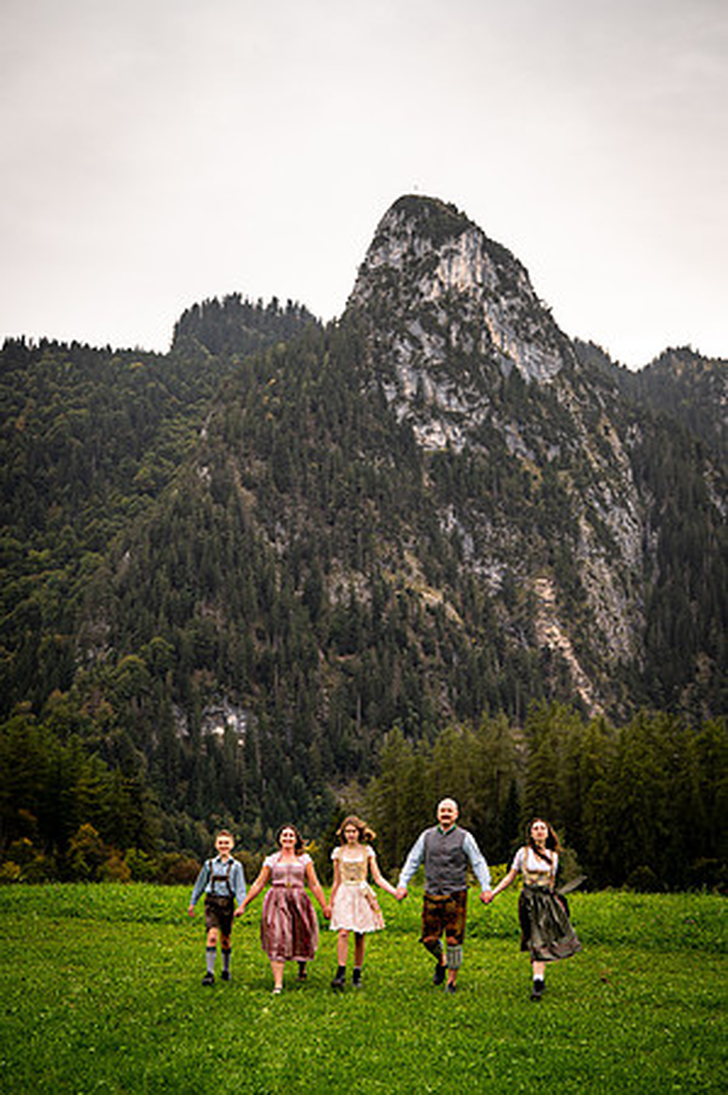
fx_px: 2341
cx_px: 364
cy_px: 548
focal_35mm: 77
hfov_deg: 17.7
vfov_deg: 26.3
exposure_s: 1/250
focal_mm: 77
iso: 200
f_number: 4
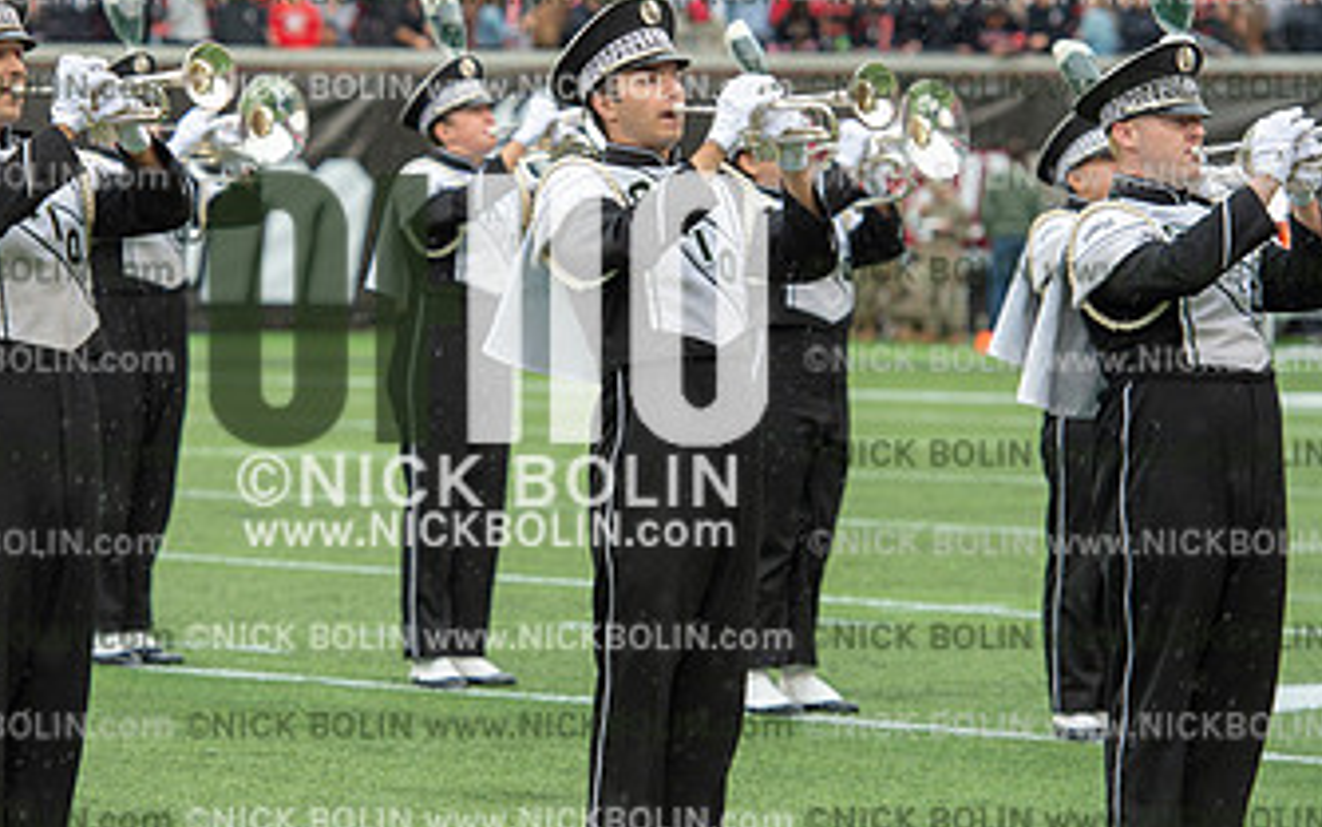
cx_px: 487
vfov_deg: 5.5
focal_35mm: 239
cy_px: 360
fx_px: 8614
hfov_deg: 8.8
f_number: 4
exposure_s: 1/500
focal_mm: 135
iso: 400
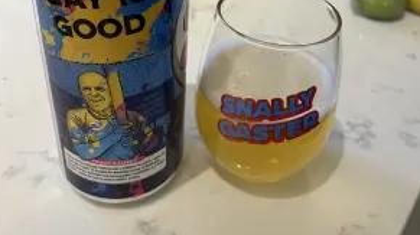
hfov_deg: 51.7
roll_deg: -2.4
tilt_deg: -31.7
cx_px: 206
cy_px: 19
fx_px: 434
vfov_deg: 29.0
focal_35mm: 39
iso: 100
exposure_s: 1/60
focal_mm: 5.1
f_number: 1.6
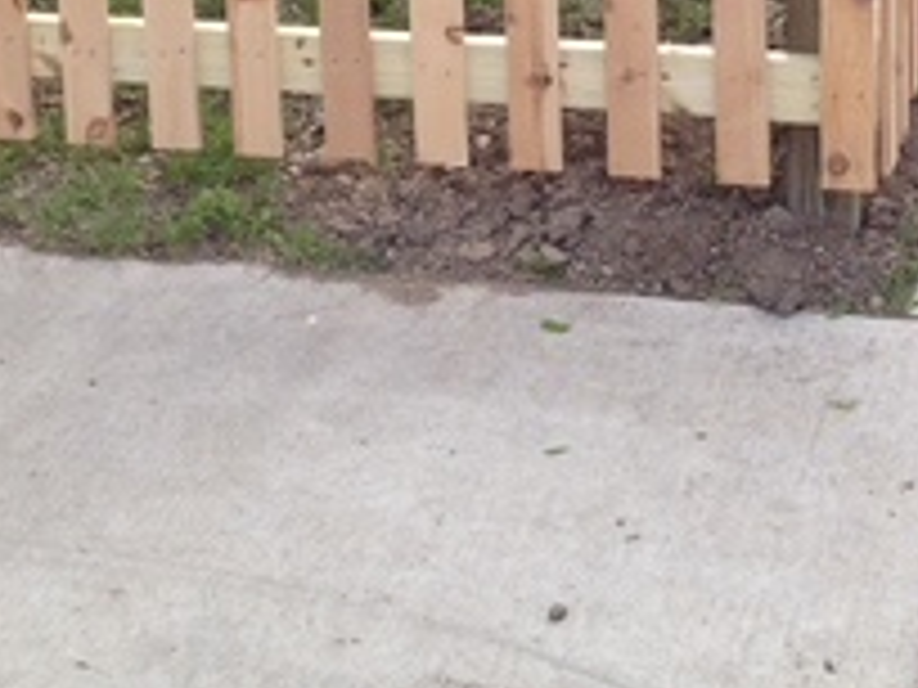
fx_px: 2917
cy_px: -261
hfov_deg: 17.9
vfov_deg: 12.9
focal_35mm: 110
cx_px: 459
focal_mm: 4.28
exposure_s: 1/302
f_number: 2.4
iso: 50
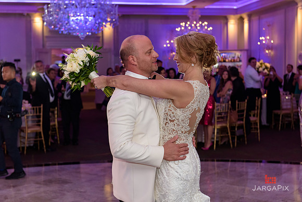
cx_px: 151
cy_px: 101
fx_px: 487
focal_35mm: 58
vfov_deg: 23.4
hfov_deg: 34.5
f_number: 3.2
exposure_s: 1/125
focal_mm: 58
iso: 1600
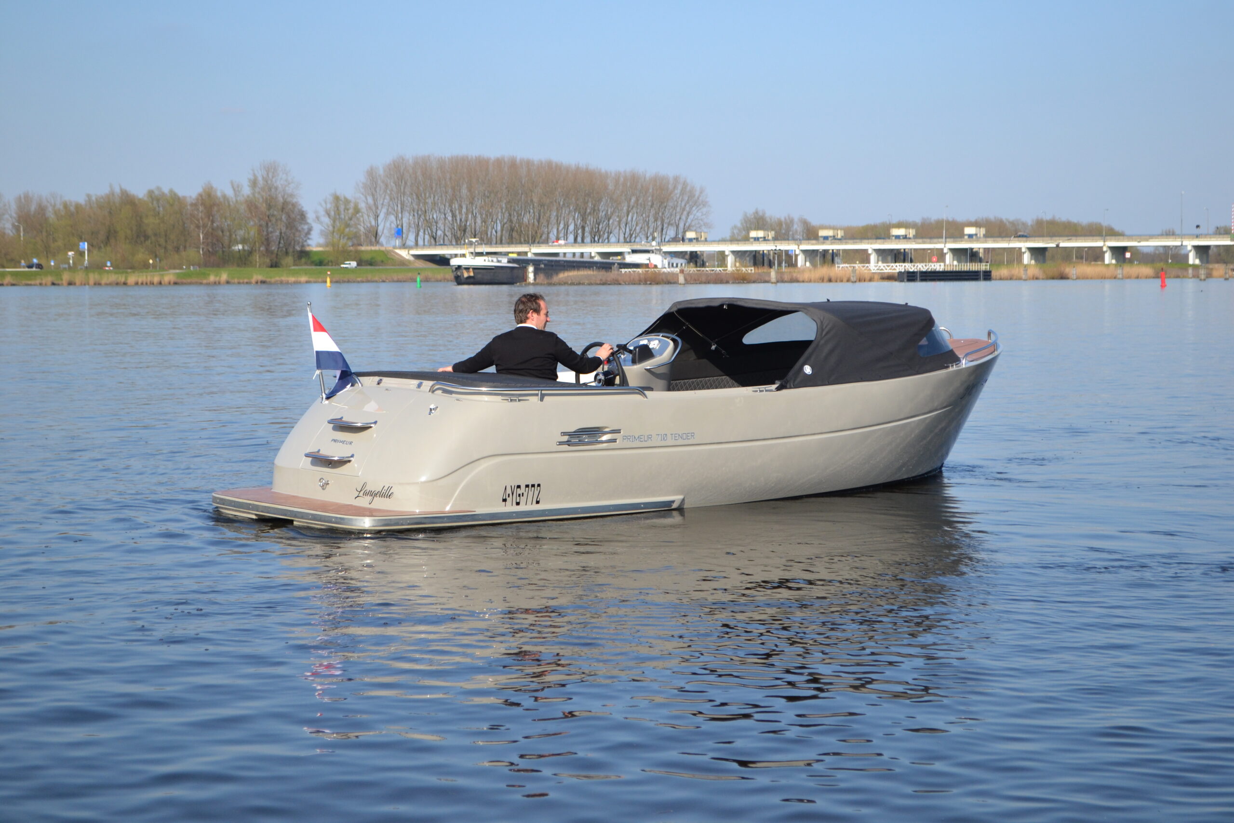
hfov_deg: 29.2
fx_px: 2365
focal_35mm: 69
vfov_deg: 19.7
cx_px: 617
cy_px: 412
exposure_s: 1/1600
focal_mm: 46
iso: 400
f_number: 6.3
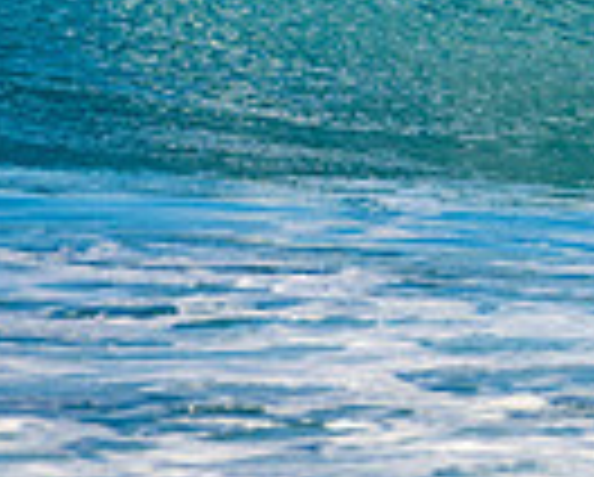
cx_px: 918
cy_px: -227
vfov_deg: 0.5
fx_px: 54421
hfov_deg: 0.6
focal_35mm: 3091
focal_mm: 500
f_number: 5.6
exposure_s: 1/2000
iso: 640
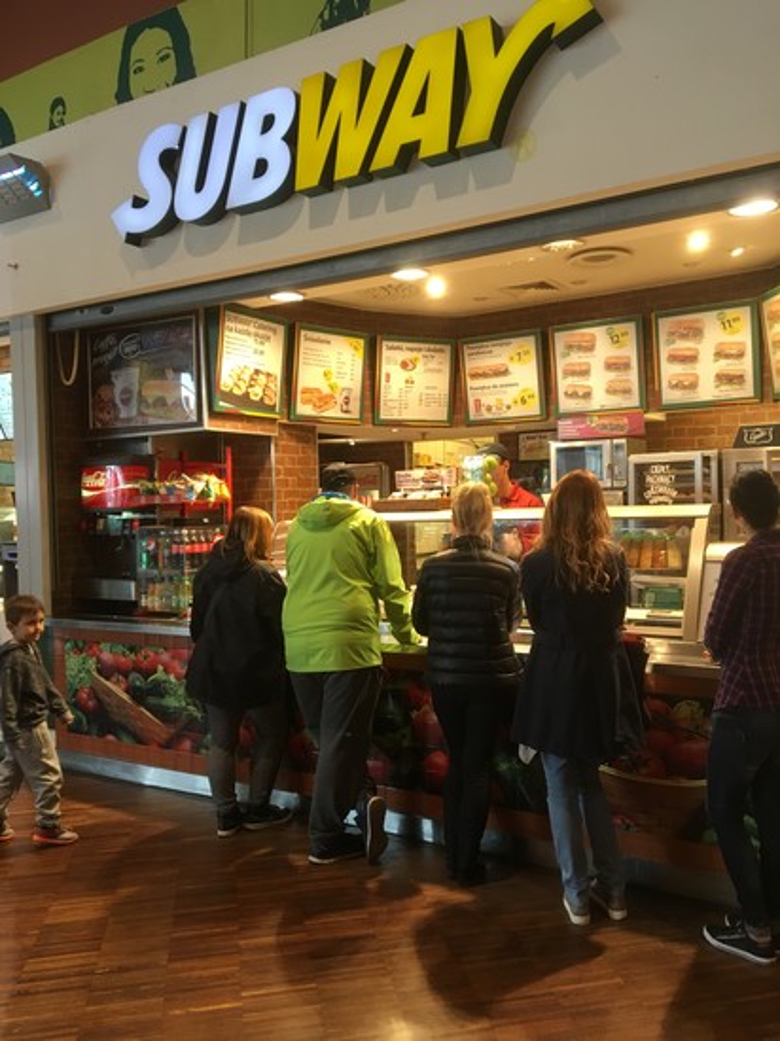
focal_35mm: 29
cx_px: 390
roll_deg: +1.7
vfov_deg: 61.7
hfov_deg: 48.2
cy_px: 520
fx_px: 872
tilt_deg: -0.6
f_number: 2.2
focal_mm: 4.15
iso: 125
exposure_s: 1/33
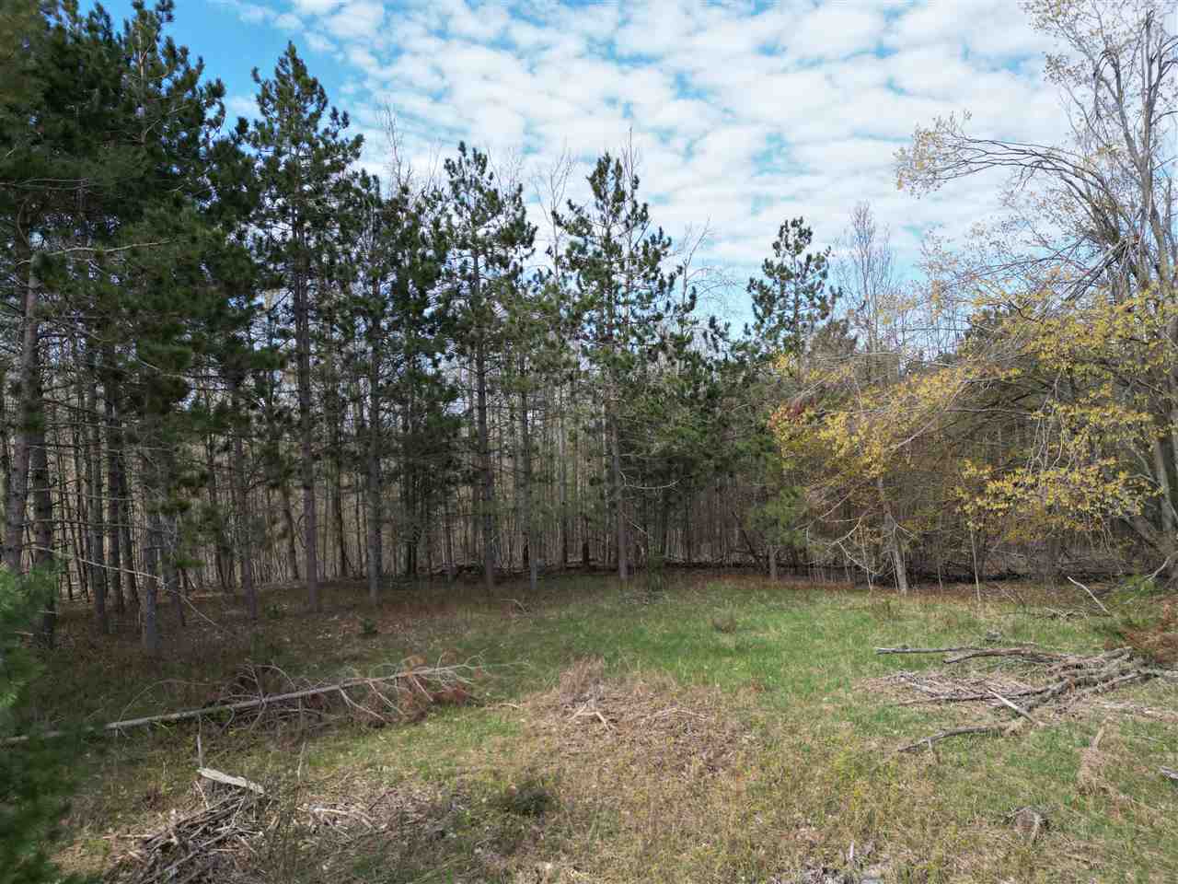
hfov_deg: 71.6
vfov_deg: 56.8
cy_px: 442
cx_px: 589
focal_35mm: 24
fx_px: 817
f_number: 1.7
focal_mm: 6.72
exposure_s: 1/1600
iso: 150
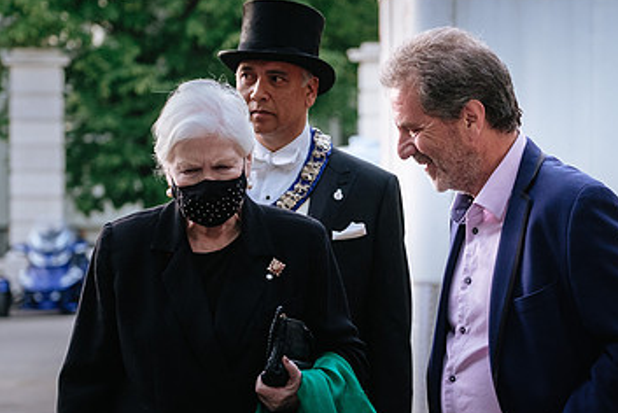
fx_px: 3350
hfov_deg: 10.5
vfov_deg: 7.1
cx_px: 476
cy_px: 286
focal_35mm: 195
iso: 800
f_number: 2.8
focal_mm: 66
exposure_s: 1/250
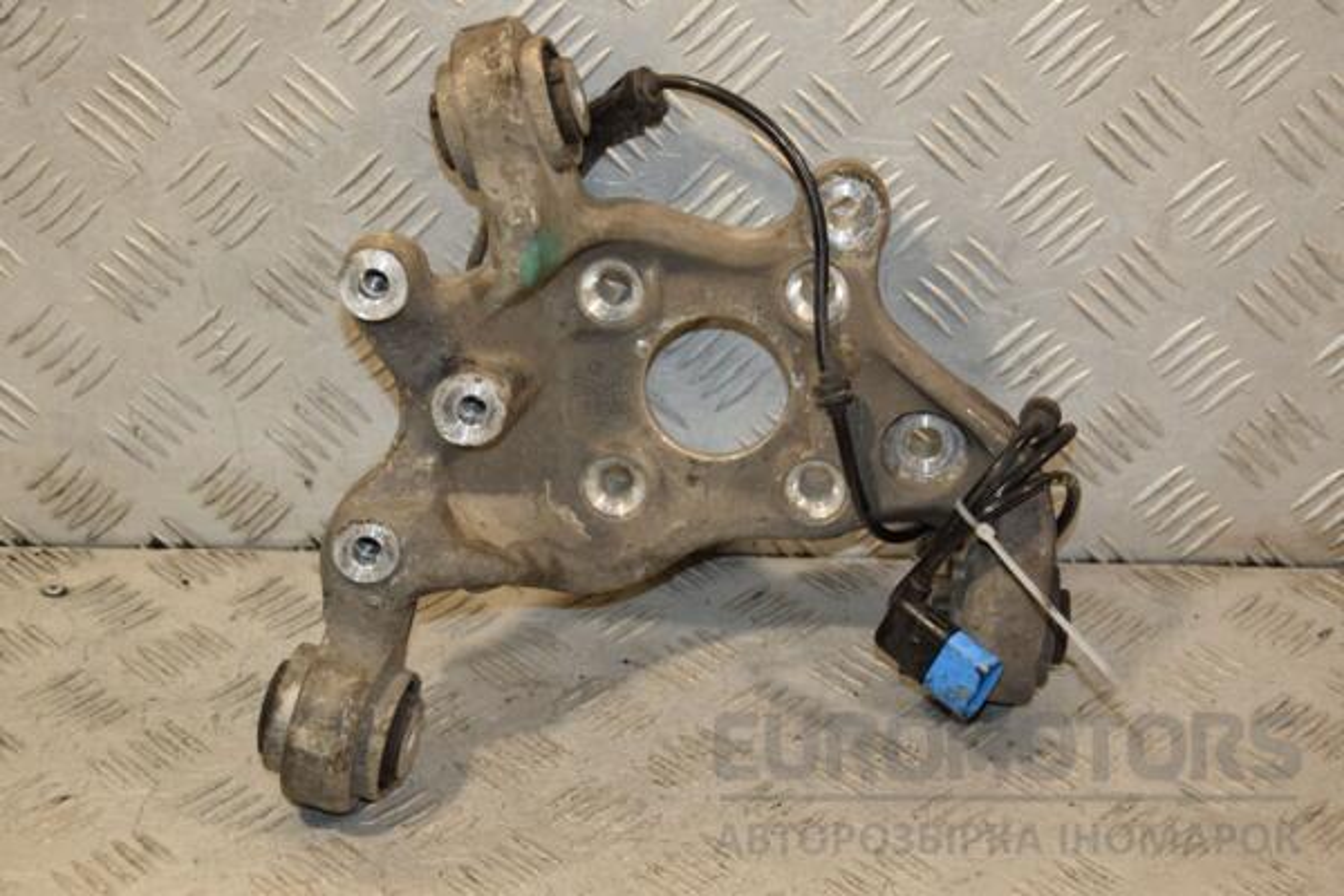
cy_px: 448
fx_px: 2800
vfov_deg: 18.2
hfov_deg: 27.0
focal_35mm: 75
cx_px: 672
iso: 800
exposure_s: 1/160
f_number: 5
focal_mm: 50
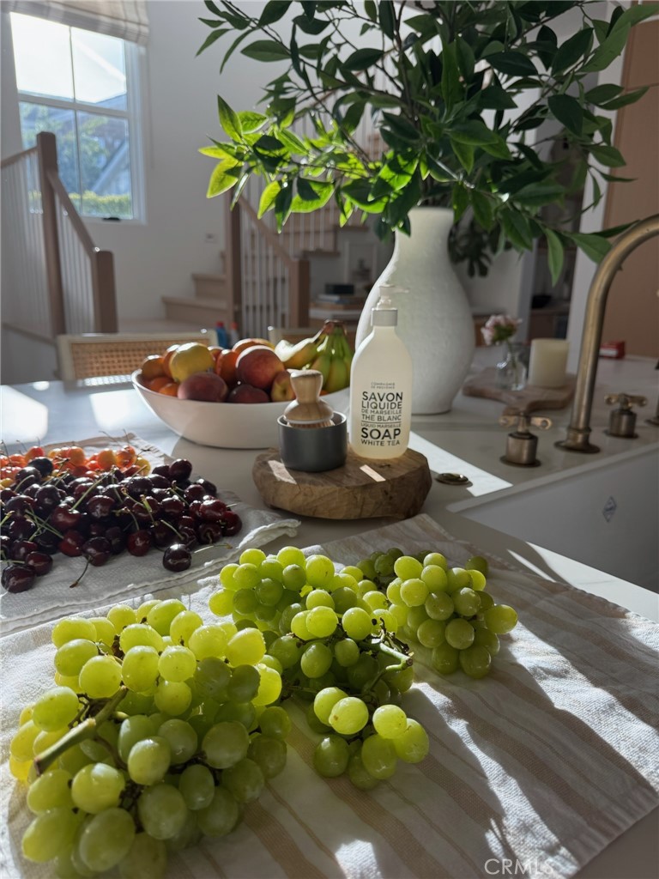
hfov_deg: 56.8
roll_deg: -1.1
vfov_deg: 71.6
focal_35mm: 24
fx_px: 609
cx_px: 330
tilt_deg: -17.2
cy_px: 440
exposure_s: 1/756
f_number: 1.78
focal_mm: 6.76
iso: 80
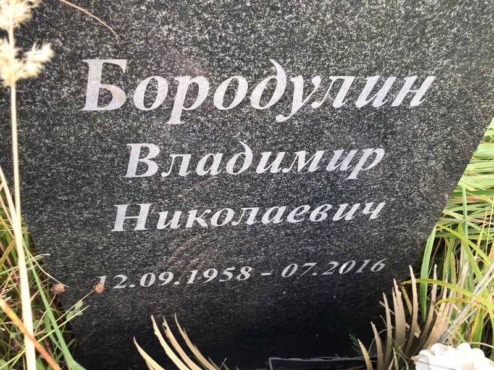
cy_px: 185
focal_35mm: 28
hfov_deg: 63.4
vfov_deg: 49.7
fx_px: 400
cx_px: 247
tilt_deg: -43.3
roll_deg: -1.7
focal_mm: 3.99
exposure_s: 1/125
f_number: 1.8
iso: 20
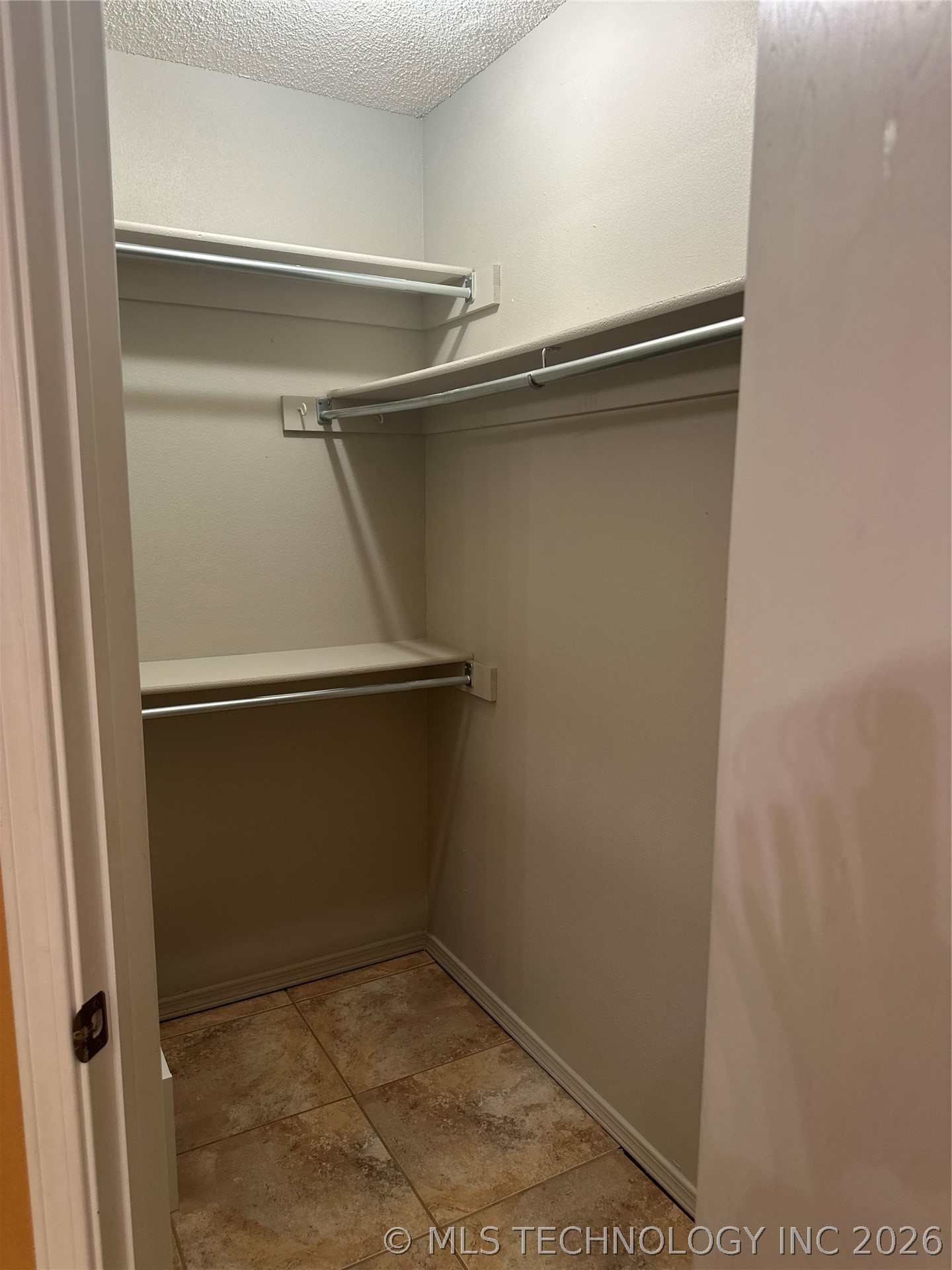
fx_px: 880
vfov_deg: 71.6
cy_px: 635
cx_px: 476
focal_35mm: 24
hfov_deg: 56.8
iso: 160
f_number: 1.78
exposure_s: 1/60
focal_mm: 6.86
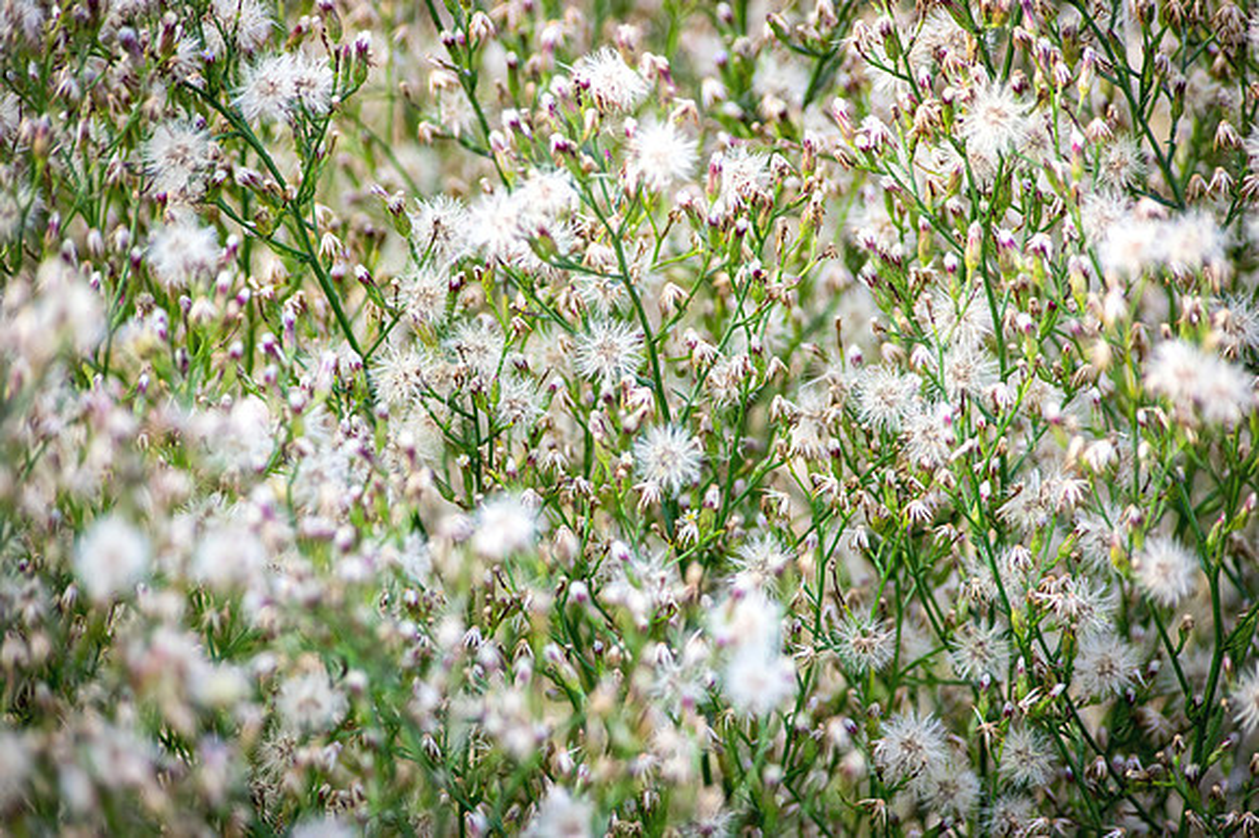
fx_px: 6291
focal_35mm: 180
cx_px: 630
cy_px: 419
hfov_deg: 11.4
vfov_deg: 7.6
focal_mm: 120
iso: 560
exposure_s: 1/350
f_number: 5.6
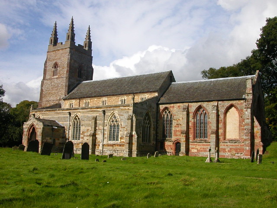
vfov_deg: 38.7
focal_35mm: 37
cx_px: 138
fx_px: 296
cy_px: 104
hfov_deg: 50.1
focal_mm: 5.6
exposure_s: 1/794
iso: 100
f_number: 4.5
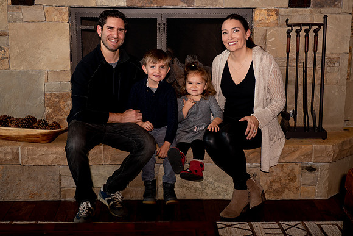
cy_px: 121
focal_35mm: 64
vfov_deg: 21.2
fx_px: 629
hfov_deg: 31.3
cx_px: 175
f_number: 4
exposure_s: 1/250
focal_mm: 62
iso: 500
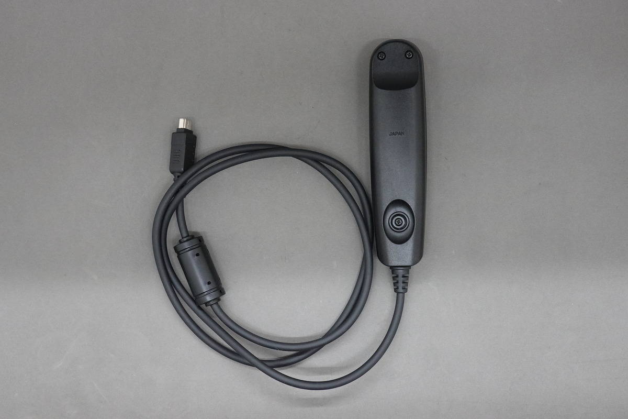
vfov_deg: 29.9
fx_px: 785
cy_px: 210
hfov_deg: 43.6
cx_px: 314
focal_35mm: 45
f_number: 5.6
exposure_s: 1/50
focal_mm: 16.54
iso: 1600
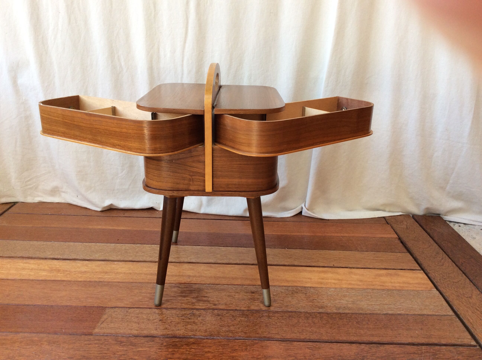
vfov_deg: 44.1
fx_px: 445
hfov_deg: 56.9
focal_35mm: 32
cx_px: 241
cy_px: 180
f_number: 2.4
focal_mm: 3.3
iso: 50
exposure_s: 1/50
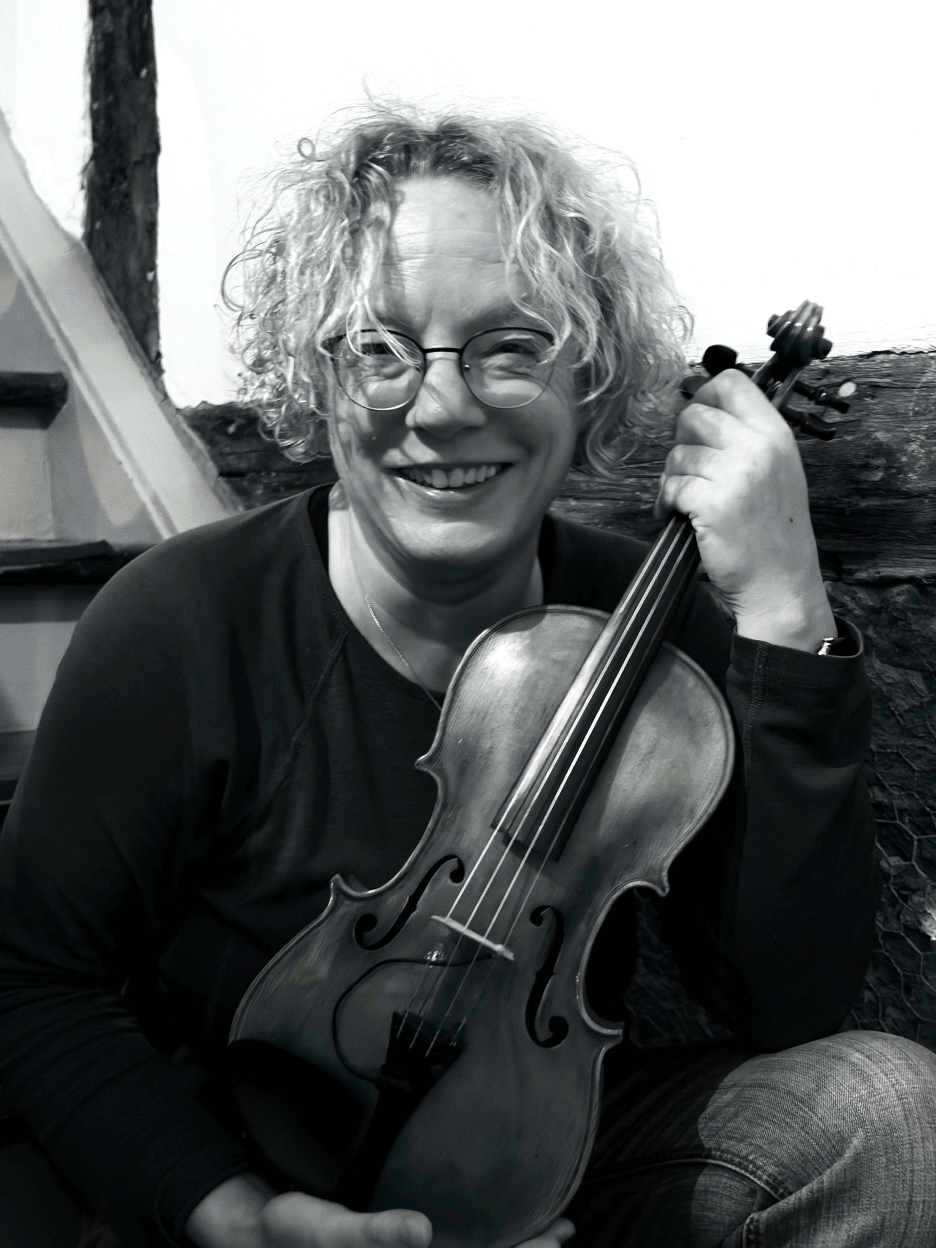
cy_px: 624
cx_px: 468
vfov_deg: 55.4
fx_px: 1190
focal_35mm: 33
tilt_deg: -2.7
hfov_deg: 42.9
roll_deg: +0.0
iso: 800
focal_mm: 6.93
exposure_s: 1/25
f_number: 1.48
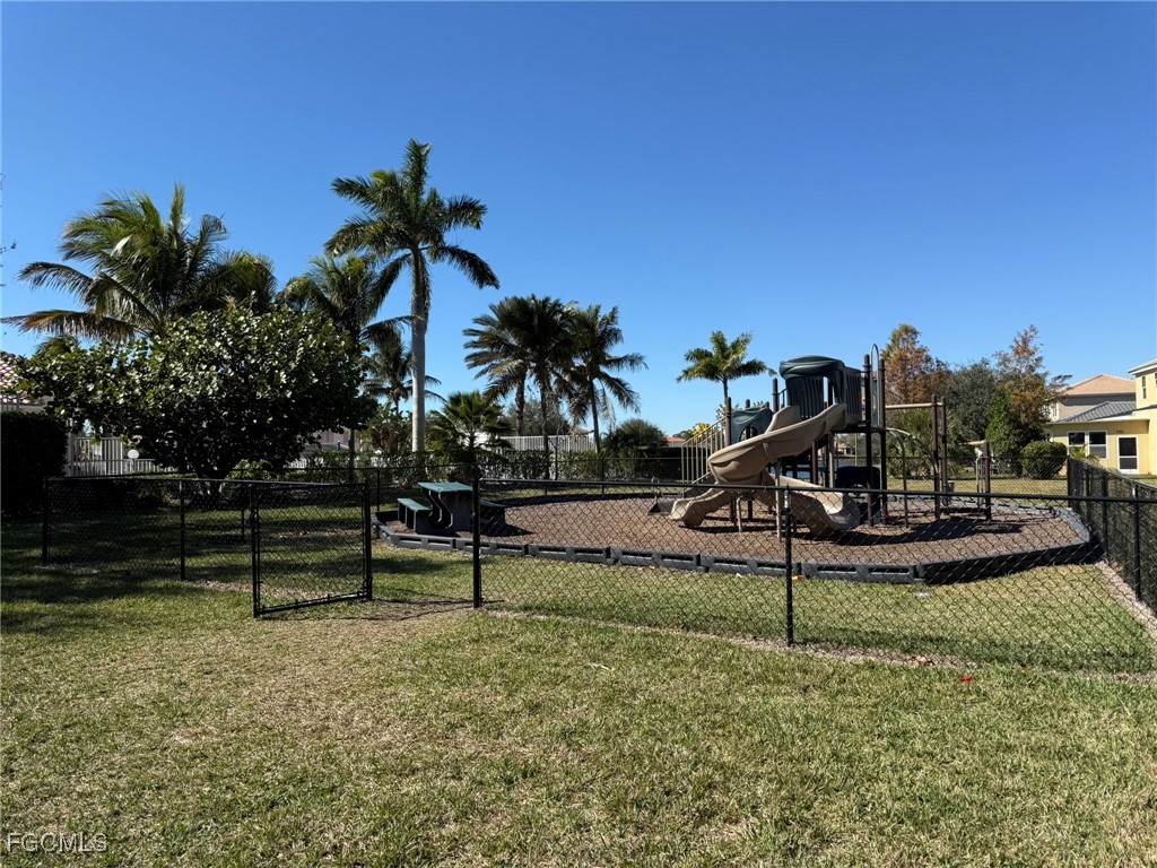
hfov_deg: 71.6
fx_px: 802
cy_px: 434
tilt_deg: +2.0
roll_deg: +0.7
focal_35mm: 24
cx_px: 578
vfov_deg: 56.8
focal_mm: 6.76
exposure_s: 1/3953
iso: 80
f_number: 1.78
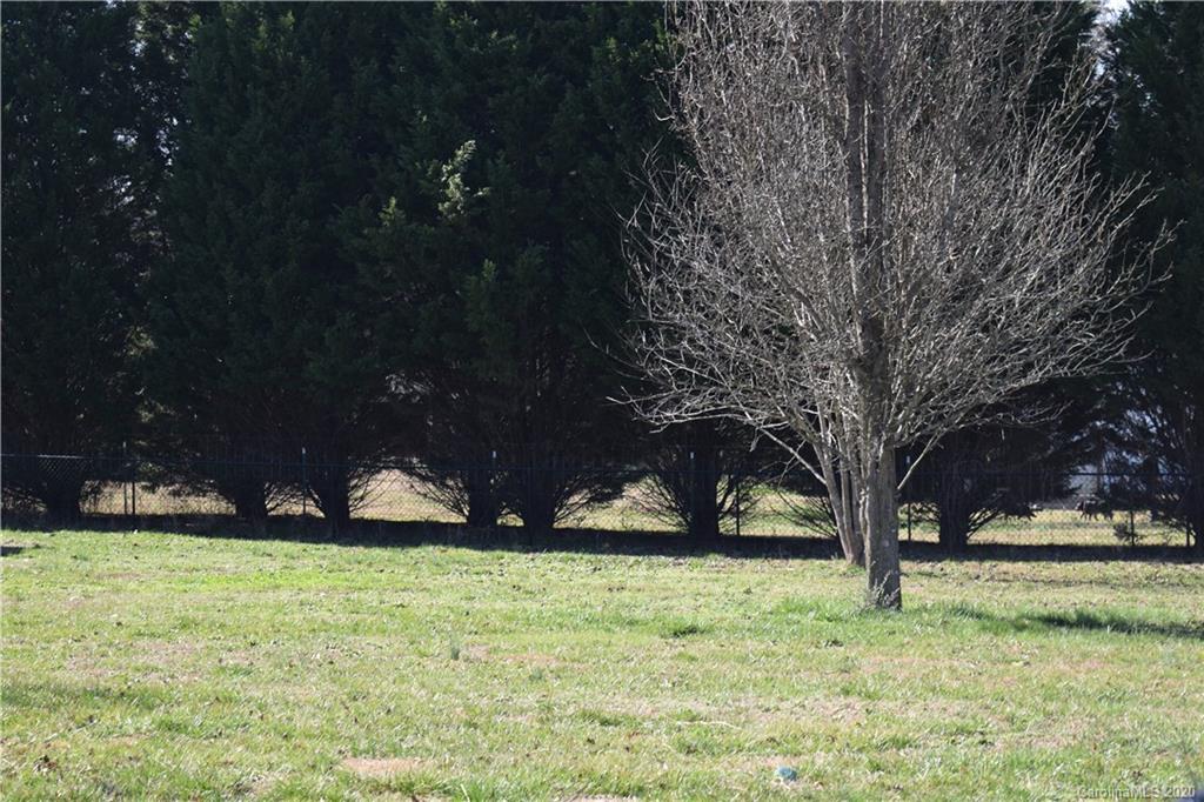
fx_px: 2758
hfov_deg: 24.6
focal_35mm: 82
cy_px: 401
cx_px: 602
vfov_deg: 16.5
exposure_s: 1/160
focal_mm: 55
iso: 100
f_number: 6.3
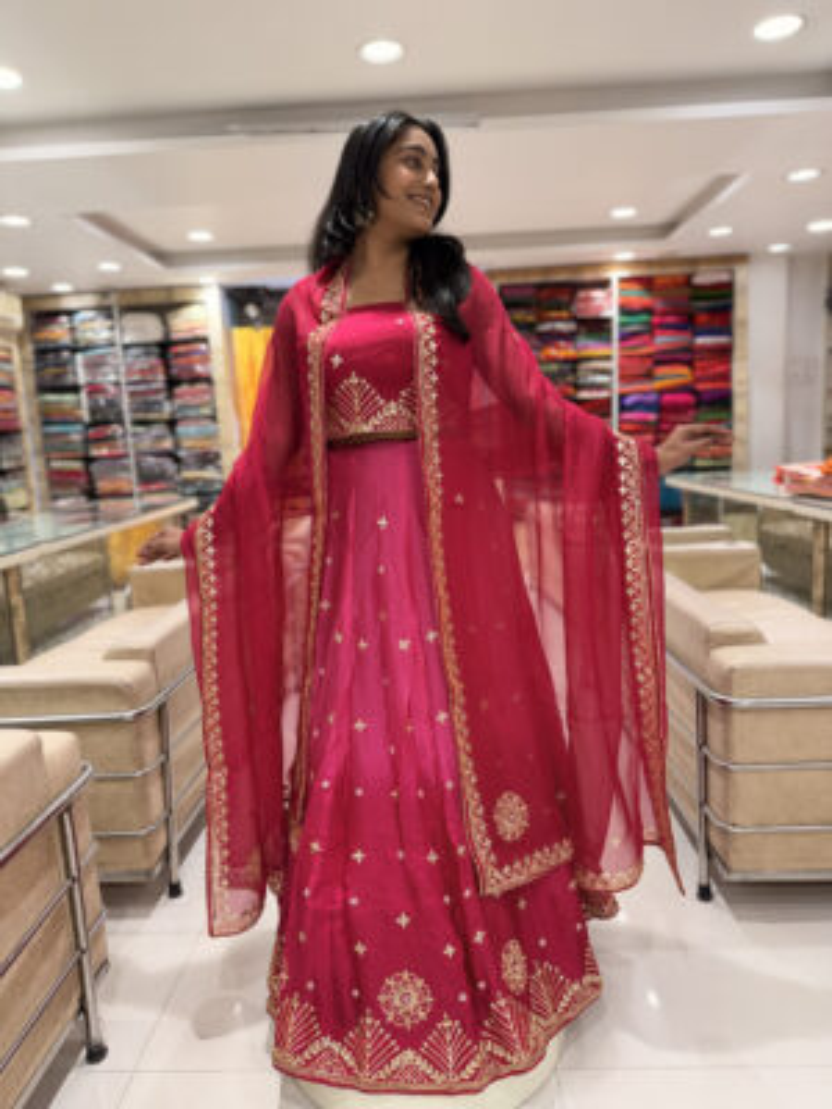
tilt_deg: -9.1
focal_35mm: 24
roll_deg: +2.2
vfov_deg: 71.6
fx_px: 769
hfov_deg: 56.8
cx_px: 416
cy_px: 554
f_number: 1.78
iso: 100
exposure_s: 1/100
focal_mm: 6.76
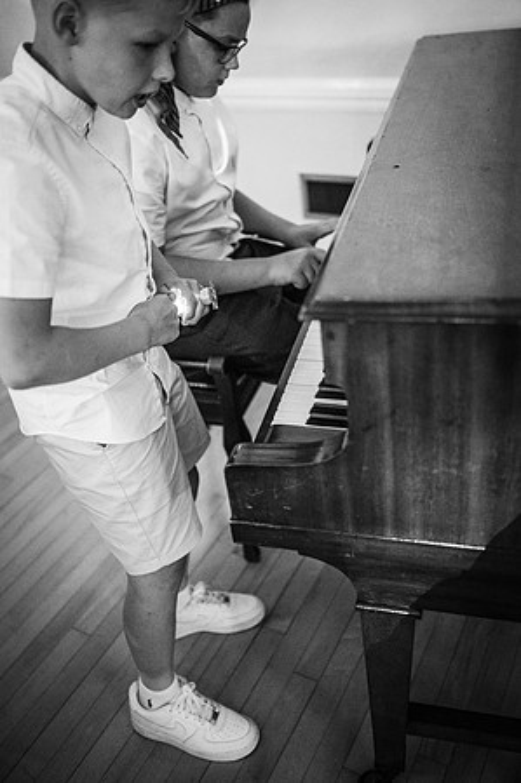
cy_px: 392
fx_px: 761
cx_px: 260
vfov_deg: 54.5
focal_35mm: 35
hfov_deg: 37.8
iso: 4500
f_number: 1.8
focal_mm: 35
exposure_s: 1/200
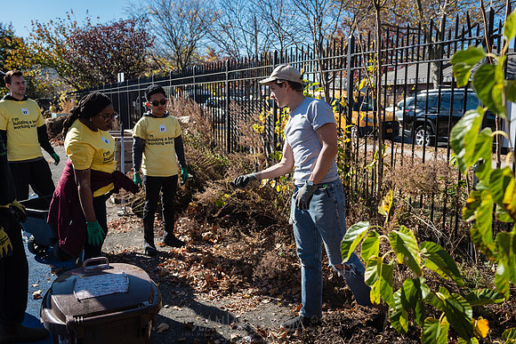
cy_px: 172
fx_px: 459
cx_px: 258
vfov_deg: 41.1
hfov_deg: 58.7
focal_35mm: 32
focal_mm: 32
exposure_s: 1/400
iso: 100
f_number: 4.5
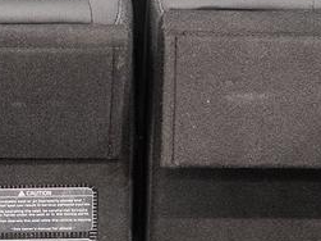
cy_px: 329
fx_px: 2549
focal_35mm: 275
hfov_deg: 7.2
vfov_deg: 5.4
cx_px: 43
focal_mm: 49.1
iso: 100
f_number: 5.6
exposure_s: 1/2
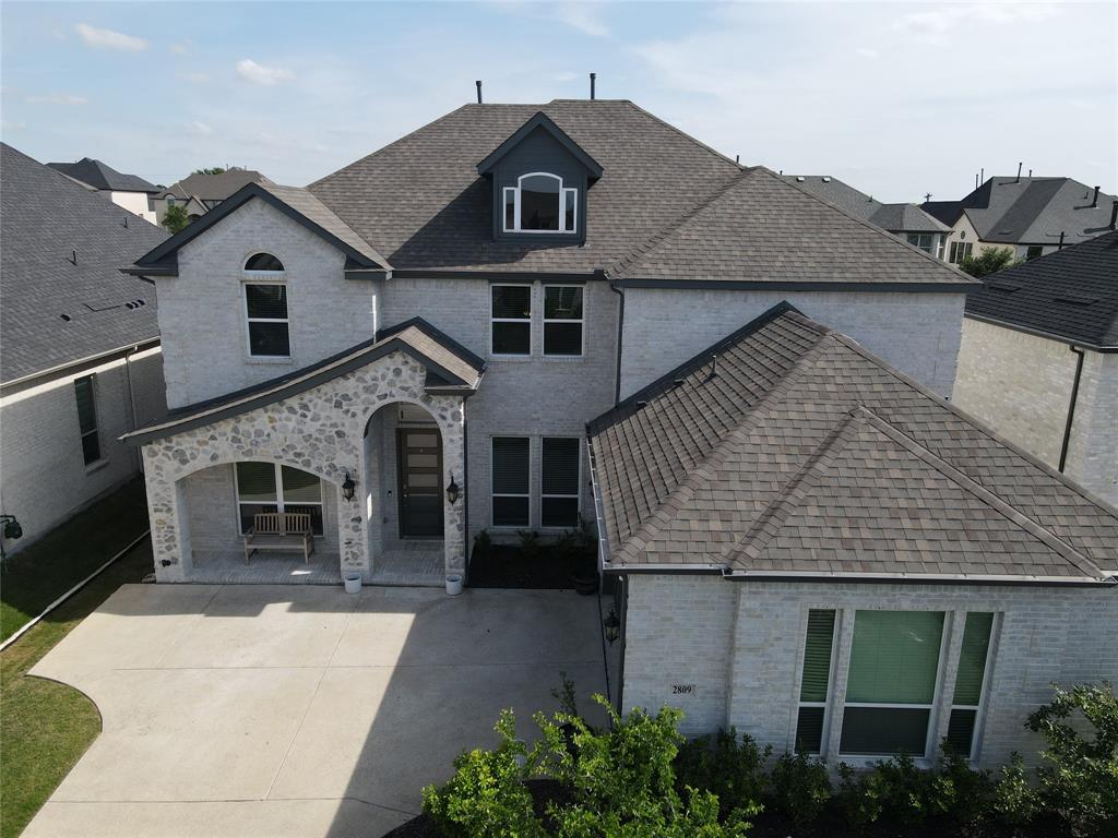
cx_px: 559
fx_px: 775
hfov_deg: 71.6
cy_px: 419
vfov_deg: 56.8
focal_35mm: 24
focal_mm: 4.5
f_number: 2.8
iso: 100
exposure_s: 1/640
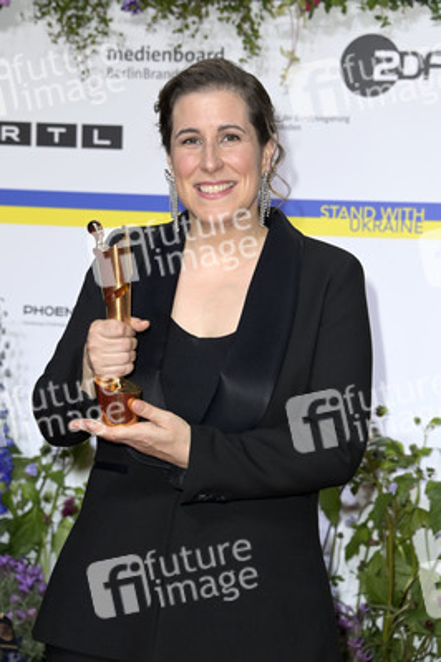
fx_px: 1841
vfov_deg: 20.4
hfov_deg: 13.7
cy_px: 331
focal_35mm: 100
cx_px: 220
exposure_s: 1/250
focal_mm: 100
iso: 800
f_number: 6.3
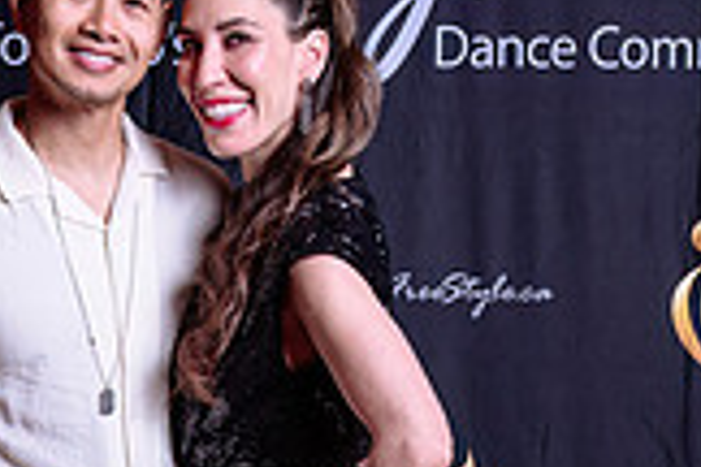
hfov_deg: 15.5
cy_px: 639
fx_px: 2570
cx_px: 170
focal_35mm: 132
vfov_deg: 10.1
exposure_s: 1/160
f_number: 4
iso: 125
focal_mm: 33.5
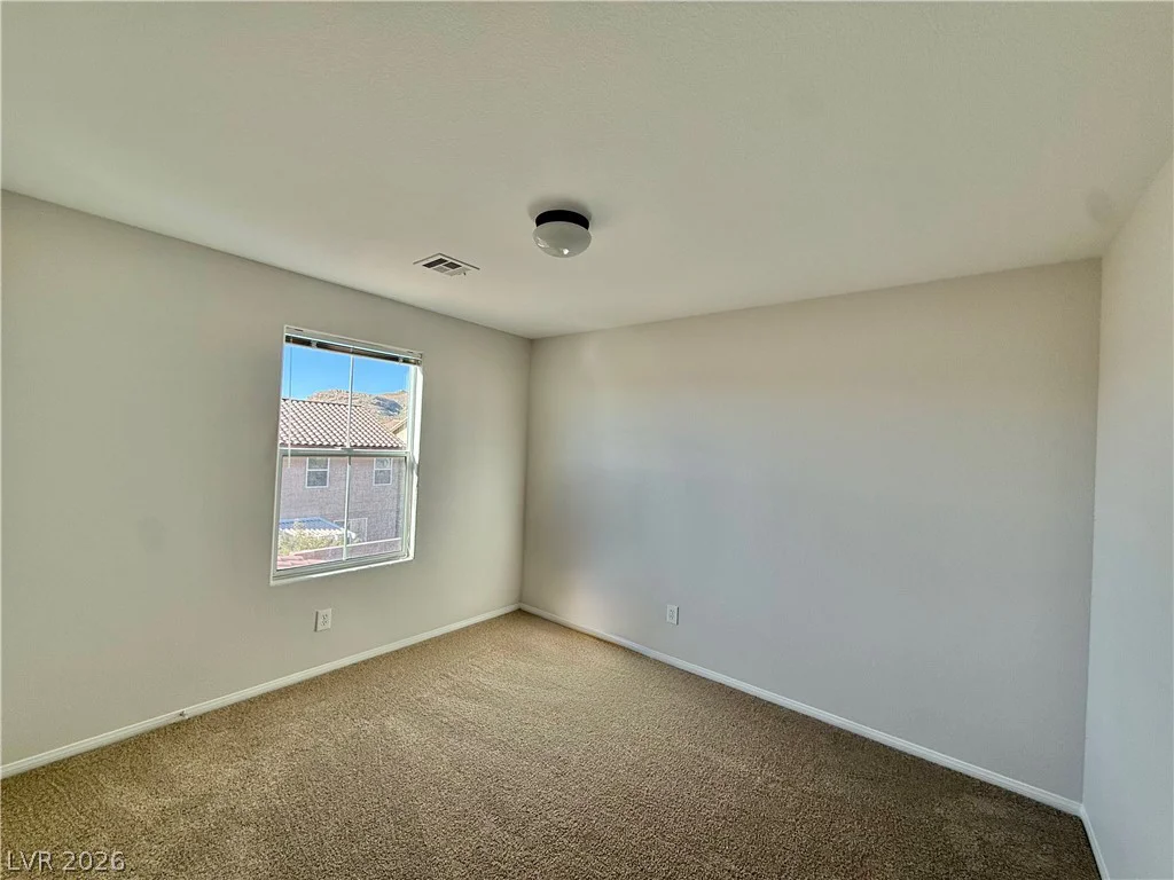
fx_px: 475
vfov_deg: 85.7
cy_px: 440
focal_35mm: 14
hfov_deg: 102.1
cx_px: 587
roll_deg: -2.7
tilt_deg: +1.2
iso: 64
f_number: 2.2
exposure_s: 1/282
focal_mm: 2.22
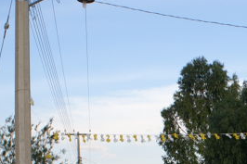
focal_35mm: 99
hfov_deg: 19.6
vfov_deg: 13.5
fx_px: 679
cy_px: 185
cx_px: 279
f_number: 8
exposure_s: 1/160
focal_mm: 22
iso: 100
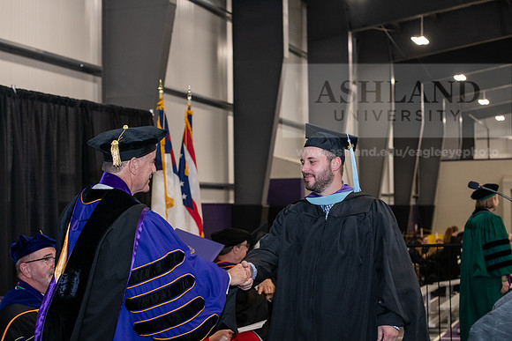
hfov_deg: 28.8
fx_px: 996
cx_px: 256
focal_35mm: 70
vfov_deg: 19.5
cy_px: 170
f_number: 5.6
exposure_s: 1/200
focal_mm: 70
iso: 2500
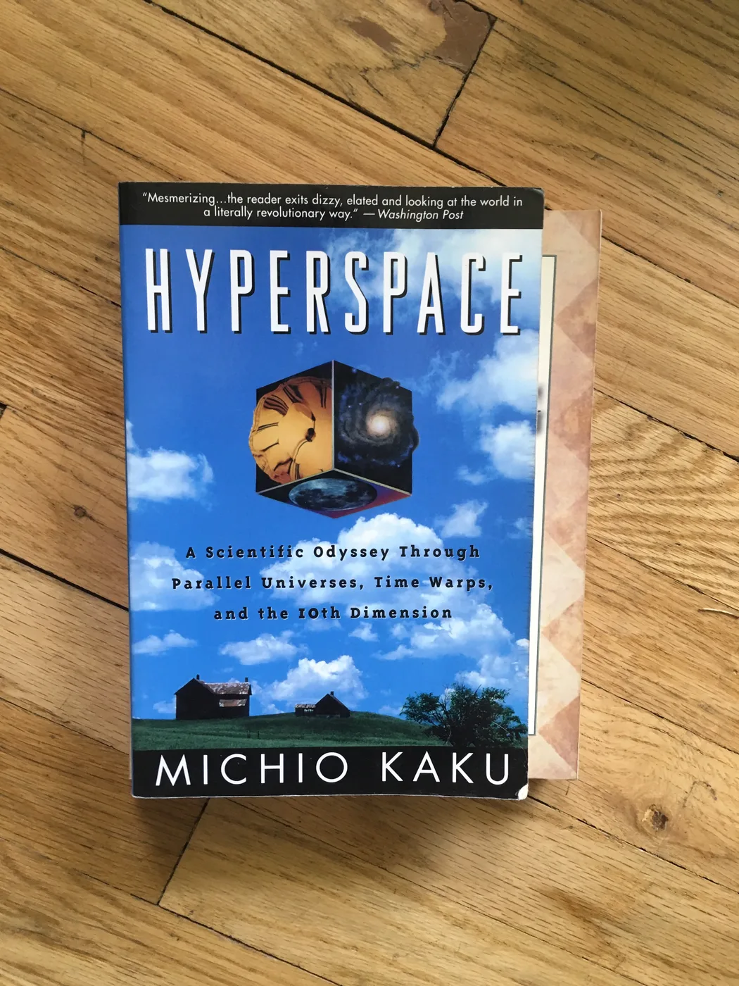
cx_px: 370
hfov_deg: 48.2
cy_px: 493
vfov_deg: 61.7
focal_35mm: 29
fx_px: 825
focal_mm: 4.15
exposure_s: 1/30
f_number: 2.2
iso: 80
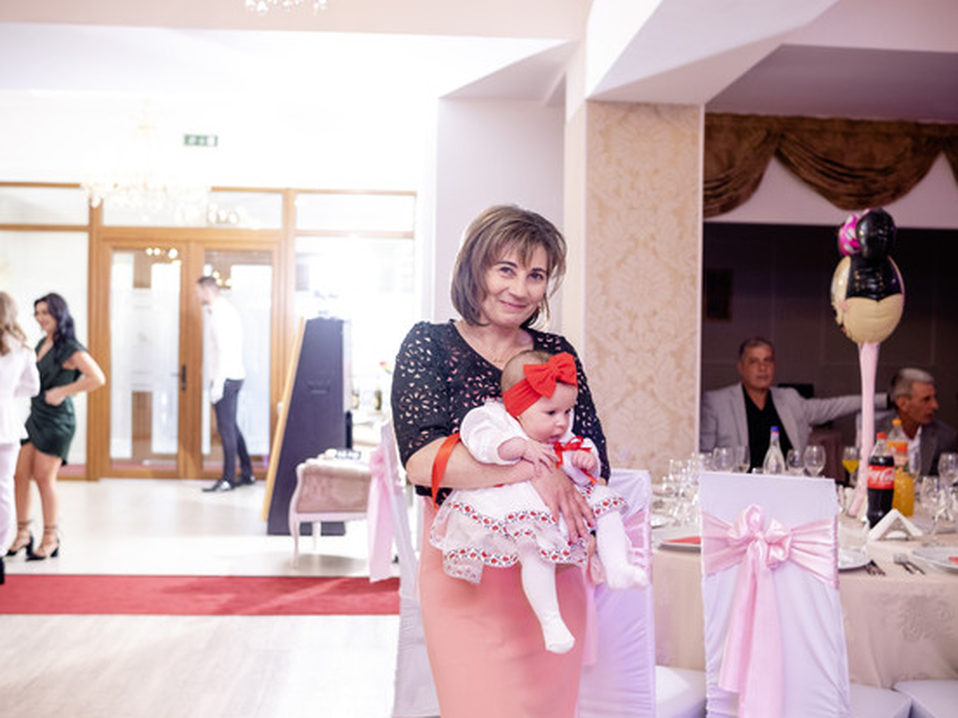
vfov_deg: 36.8
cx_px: 469
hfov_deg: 47.9
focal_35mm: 39
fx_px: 1079
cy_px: 358
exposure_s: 1/200
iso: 640
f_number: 2.2
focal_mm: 23
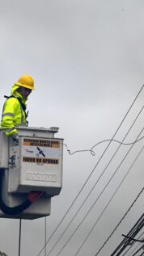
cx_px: 32
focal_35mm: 317
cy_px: 128
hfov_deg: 3.8
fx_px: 2155
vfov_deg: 6.8
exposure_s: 1/160
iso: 800
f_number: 18
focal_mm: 200
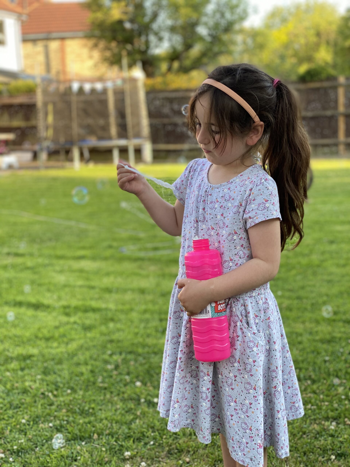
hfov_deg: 28.0
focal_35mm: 52
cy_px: 234
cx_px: 175
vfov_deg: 36.8
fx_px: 701
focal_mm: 6
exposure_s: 1/122
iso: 40
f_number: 2
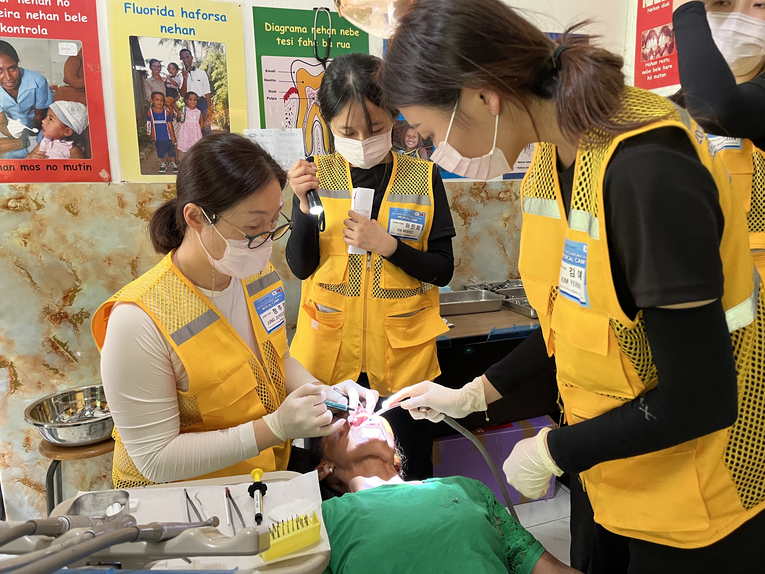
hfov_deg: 67.3
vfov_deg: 53.1
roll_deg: +0.0
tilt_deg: -11.3
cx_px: 382
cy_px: 287
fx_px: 575
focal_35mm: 26
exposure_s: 1/50
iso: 200
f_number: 1.6
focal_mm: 5.1
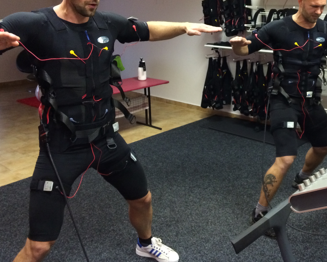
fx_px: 406
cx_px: 214
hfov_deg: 43.3
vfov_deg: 35.6
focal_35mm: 42
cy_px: 113
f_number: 2.2
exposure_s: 1/30
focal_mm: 4.12
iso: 250
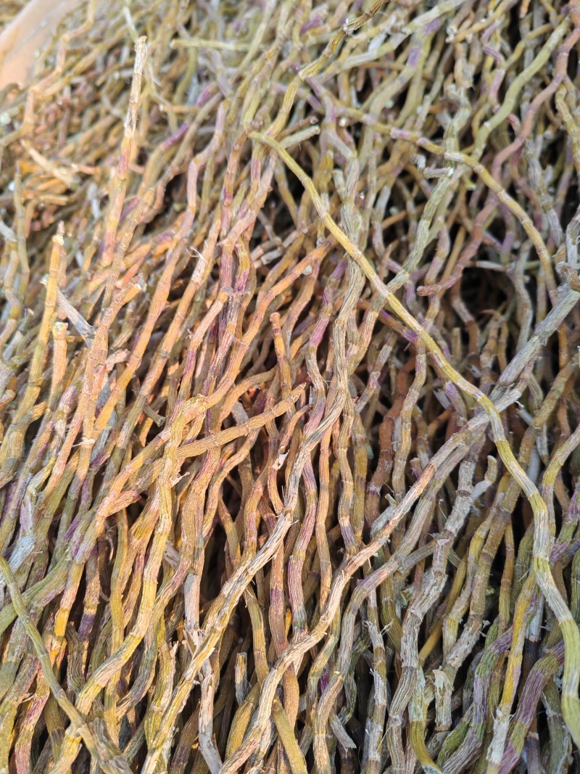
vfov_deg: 65.3
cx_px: 290
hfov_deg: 51.3
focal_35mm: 27
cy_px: 387
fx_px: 603
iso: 50
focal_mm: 5.52
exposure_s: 1/160
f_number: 1.95
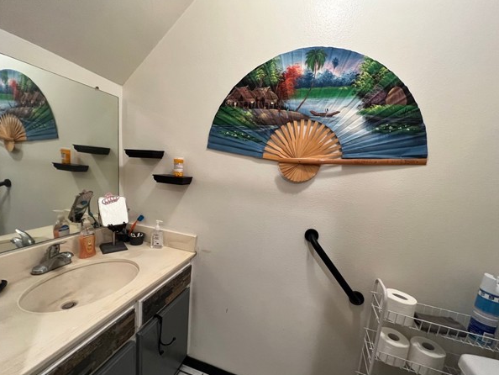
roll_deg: -4.7
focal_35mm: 14
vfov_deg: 85.6
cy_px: 198
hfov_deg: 102.0
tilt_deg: -10.4
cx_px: 244
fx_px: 202
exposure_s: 1/60
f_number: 1.8
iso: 400
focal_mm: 1.57
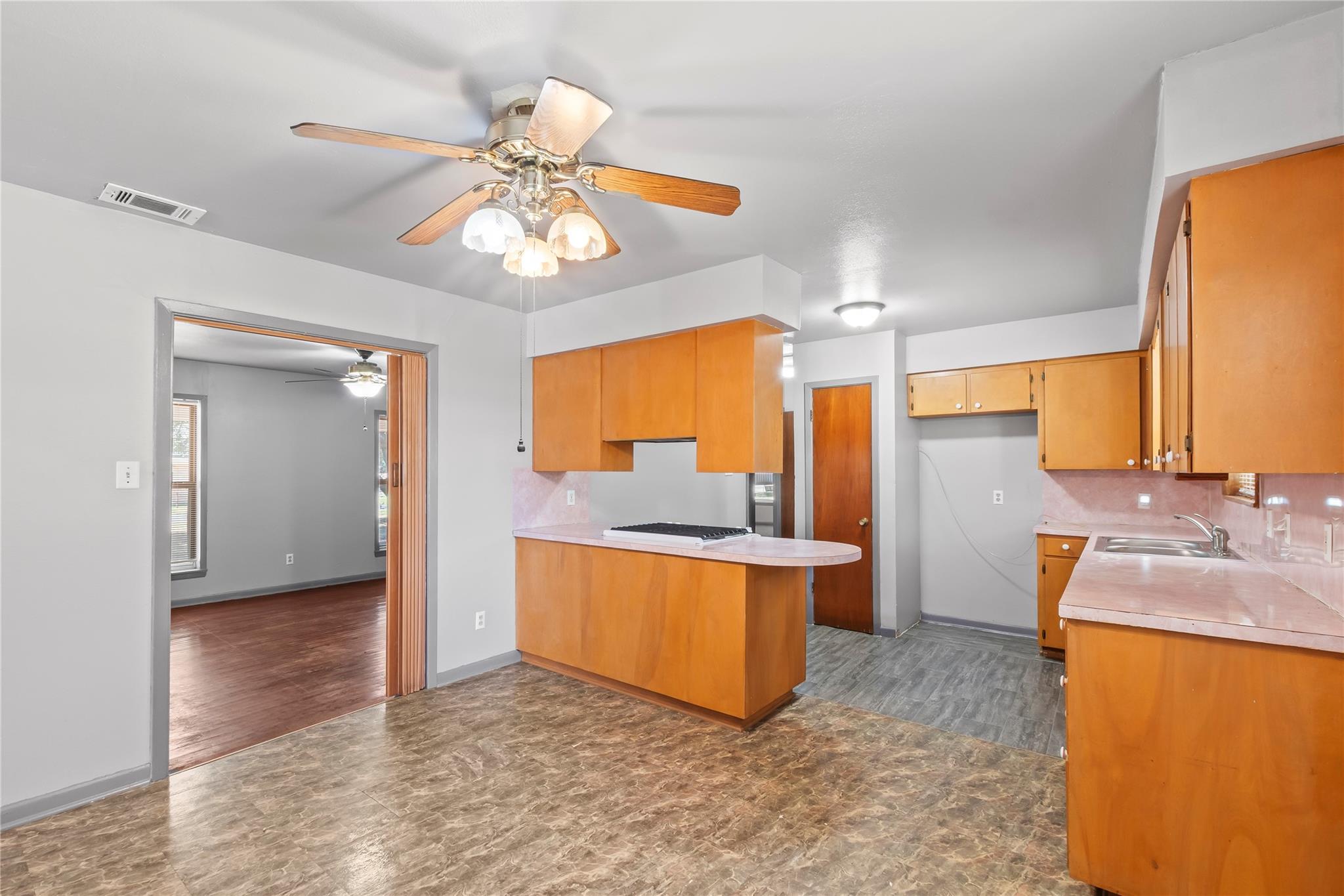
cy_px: 448
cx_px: 672
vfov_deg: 77.3
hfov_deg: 100.4
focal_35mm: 15
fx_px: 560
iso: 100
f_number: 11
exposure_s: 2.5
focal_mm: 10
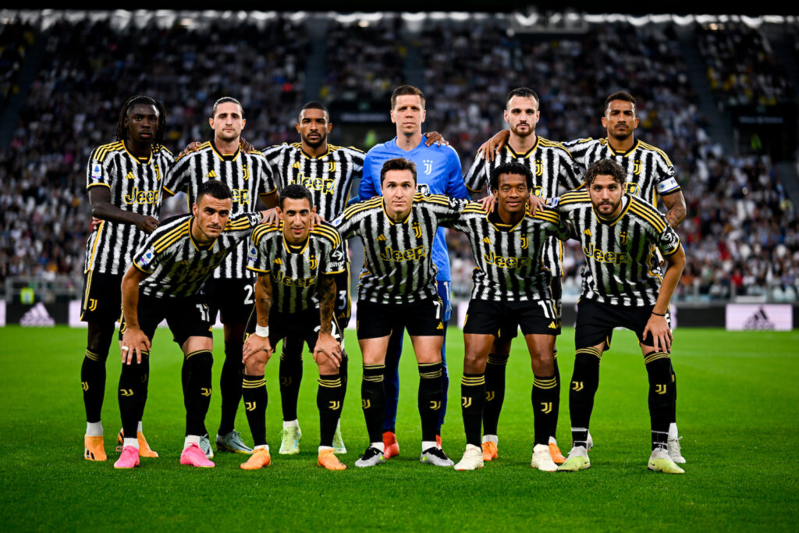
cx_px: 400
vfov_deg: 16.1
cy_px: 266
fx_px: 1887
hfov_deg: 23.9
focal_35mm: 85
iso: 500
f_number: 1.8
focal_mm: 85
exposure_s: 1/1250
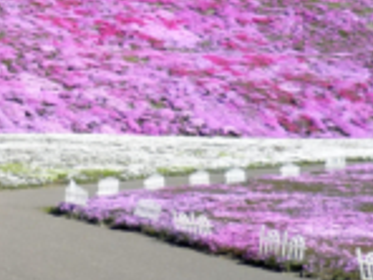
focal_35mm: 134
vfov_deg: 10.9
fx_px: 1444
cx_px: -93
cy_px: -30
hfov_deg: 14.2
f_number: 8
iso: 100
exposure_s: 1/125
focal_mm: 5.5
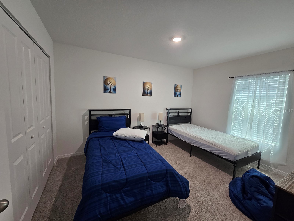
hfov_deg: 106.2
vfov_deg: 89.9
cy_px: 110
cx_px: 147
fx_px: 110
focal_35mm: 13
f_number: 2.2
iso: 160
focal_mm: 2.2
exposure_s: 1/60
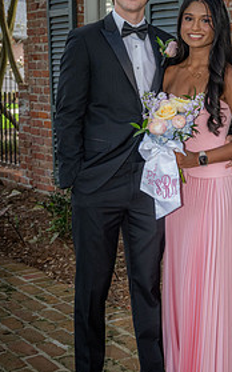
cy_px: 157
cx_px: 191
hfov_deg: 18.6
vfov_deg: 29.8
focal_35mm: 69
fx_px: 699
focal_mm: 42
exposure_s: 1/125
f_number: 6.3
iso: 1400
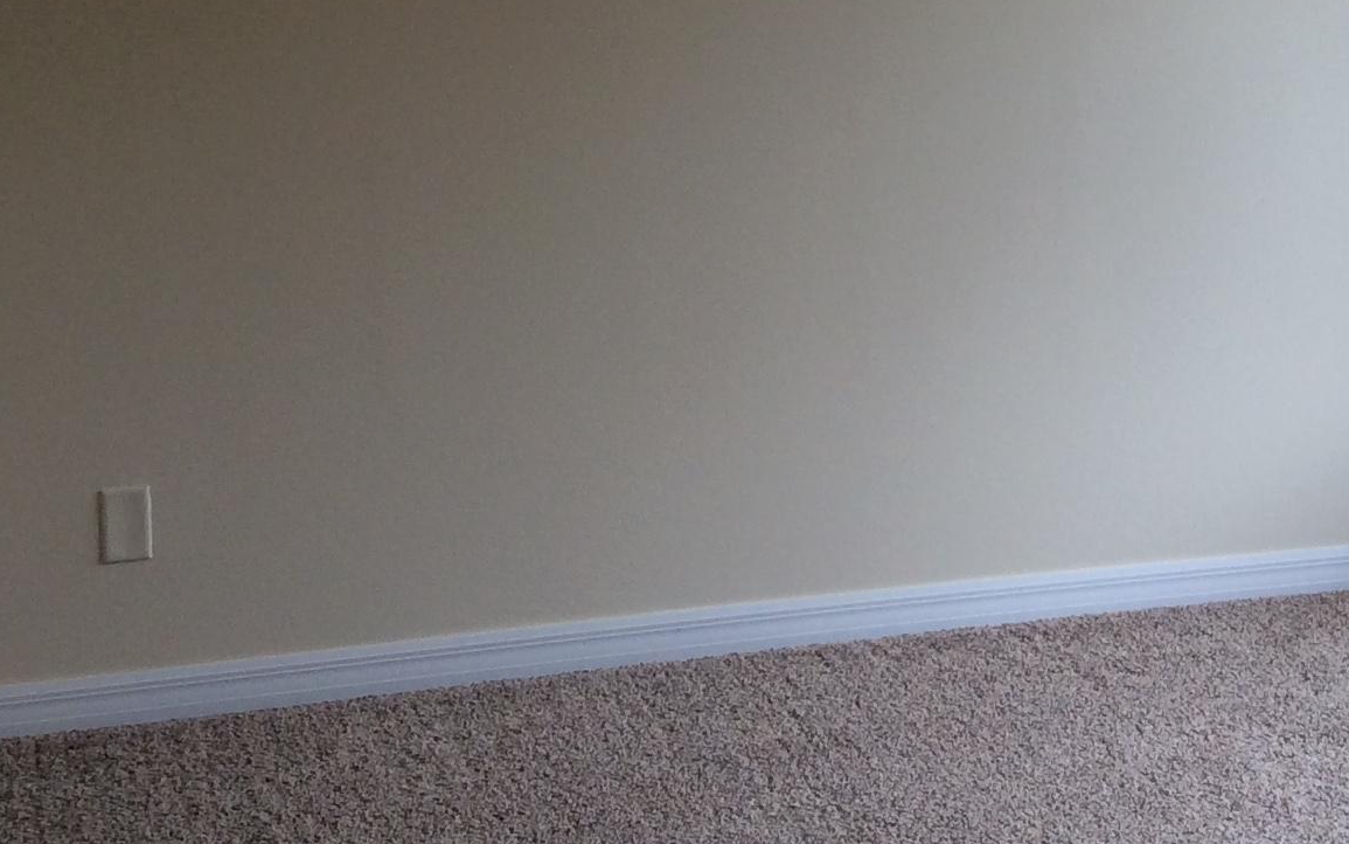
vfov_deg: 16.7
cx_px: 871
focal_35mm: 76
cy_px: -77
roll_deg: +1.6
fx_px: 2794
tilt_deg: -4.4
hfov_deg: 27.0
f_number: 2.4
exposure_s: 1/60
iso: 50
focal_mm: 3.3
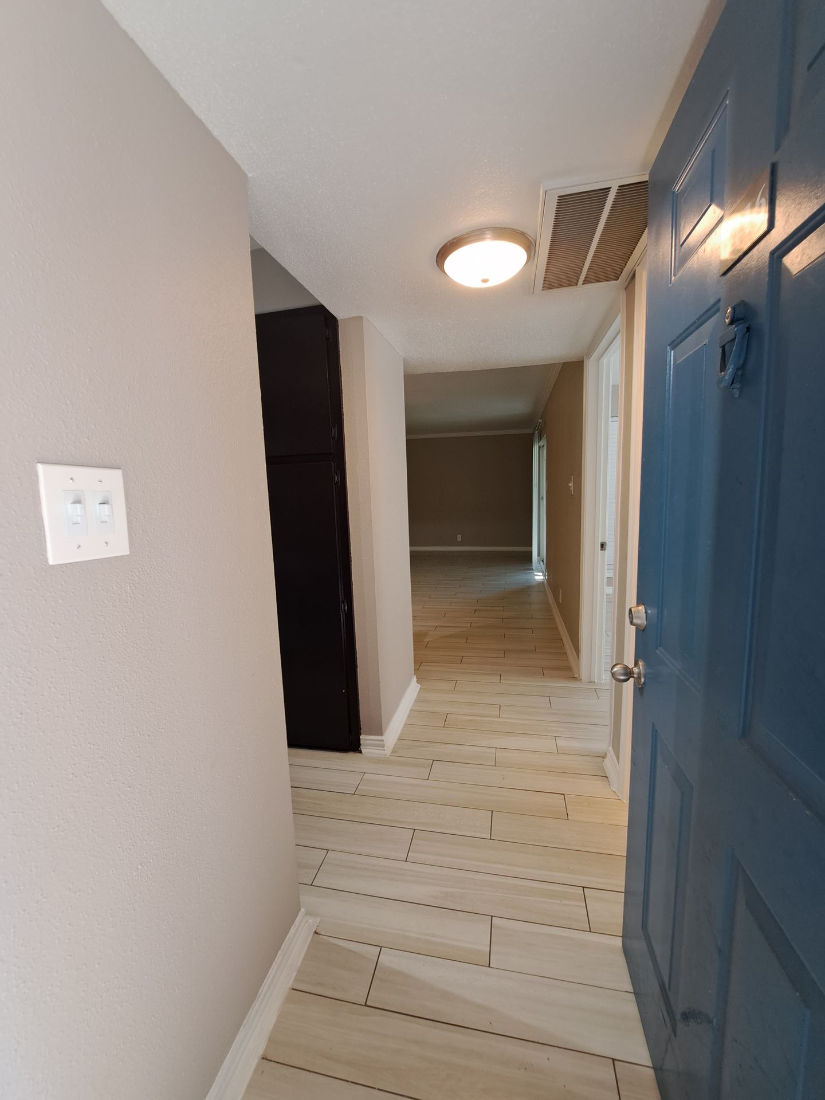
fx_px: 413
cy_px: 550
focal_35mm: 13
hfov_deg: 89.9
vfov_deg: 106.2
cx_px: 412
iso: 125
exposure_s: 1/40
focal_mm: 1.74
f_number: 2.2
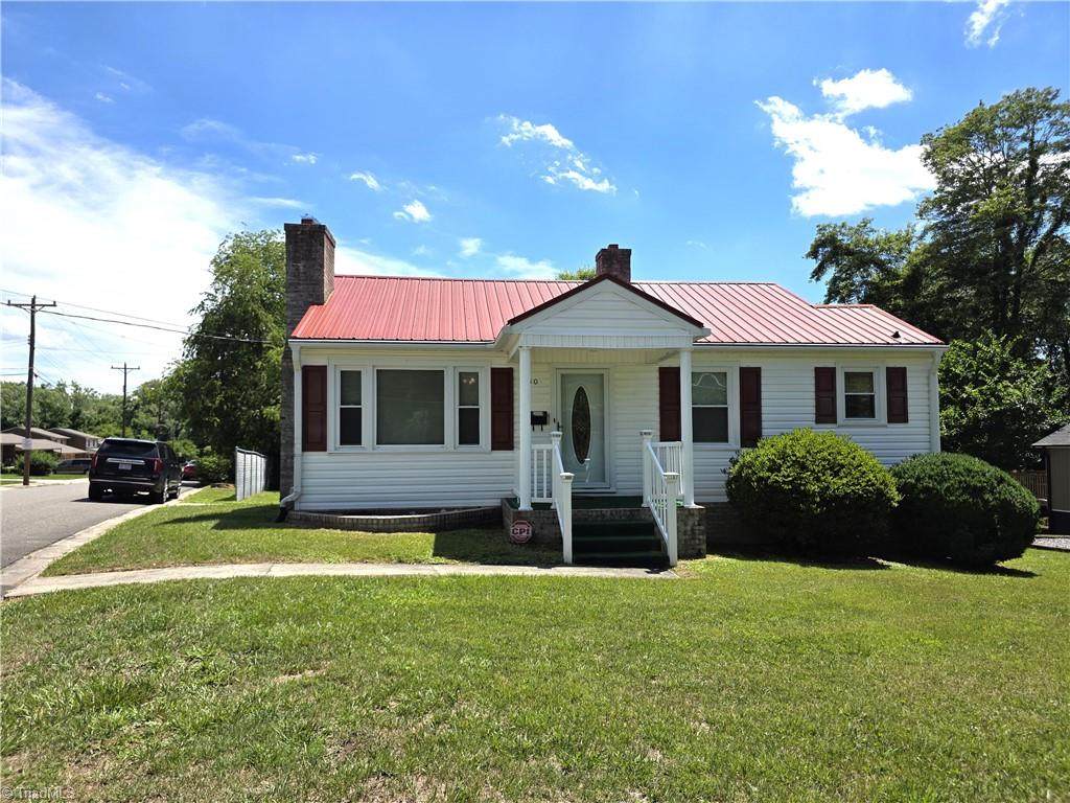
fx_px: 711
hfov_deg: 73.9
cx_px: 535
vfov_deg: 58.9
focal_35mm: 23
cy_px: 402
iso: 80
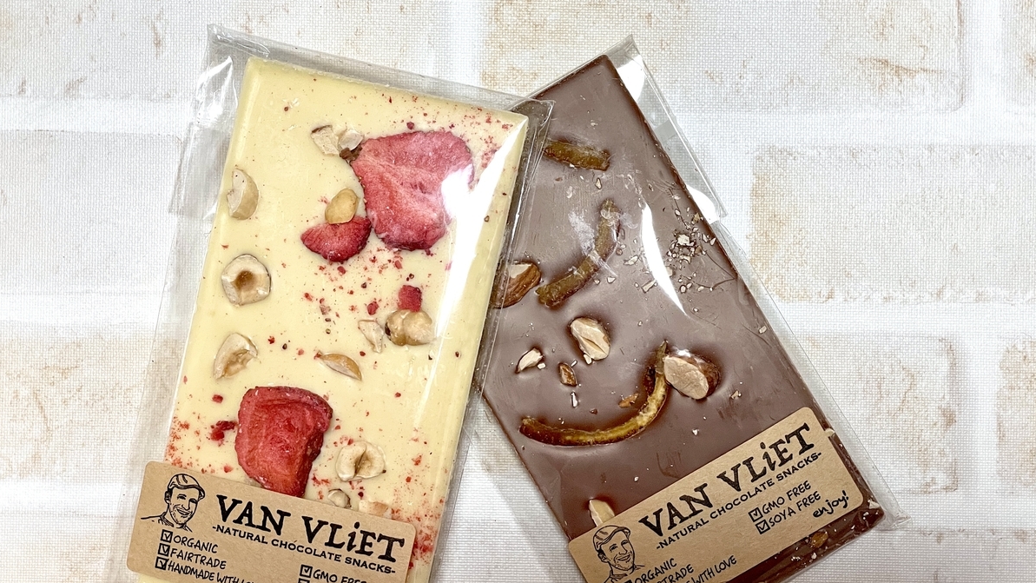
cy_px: 320
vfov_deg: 21.1
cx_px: 520
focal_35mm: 57
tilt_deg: -89.1
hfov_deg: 36.6
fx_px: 1566
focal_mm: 6
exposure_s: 1/105
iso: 125
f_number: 2
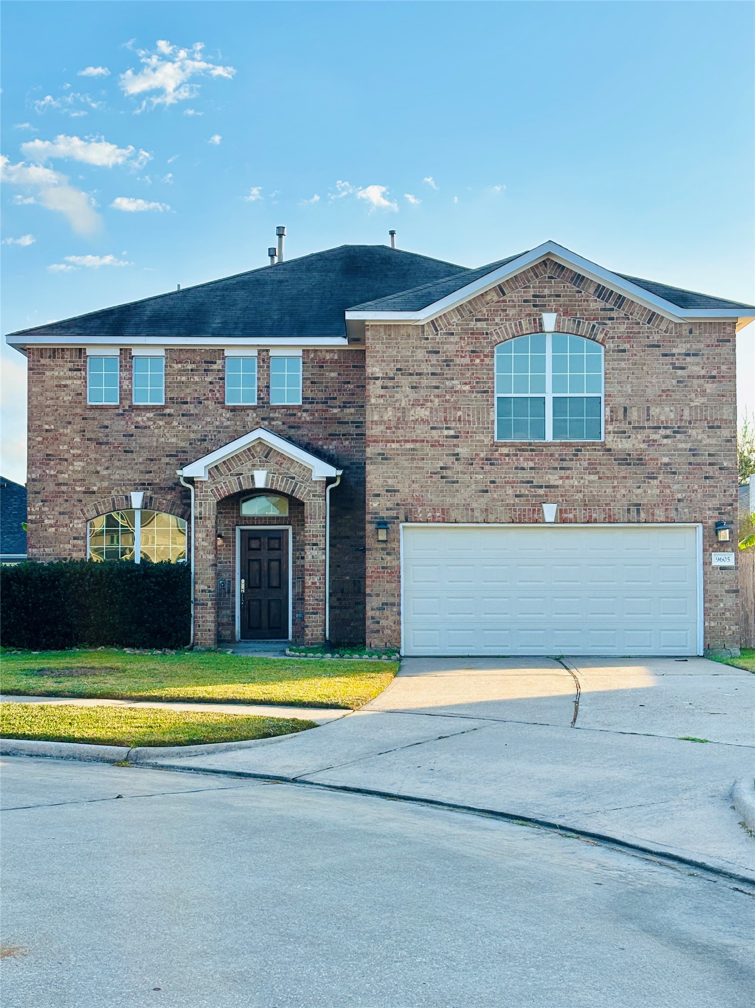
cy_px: 504
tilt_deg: +1.7
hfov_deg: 28.0
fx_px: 1513
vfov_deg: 36.8
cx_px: 378
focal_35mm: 52
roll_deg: +1.0
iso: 32
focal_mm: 5.96
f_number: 1.6
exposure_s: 1/1437
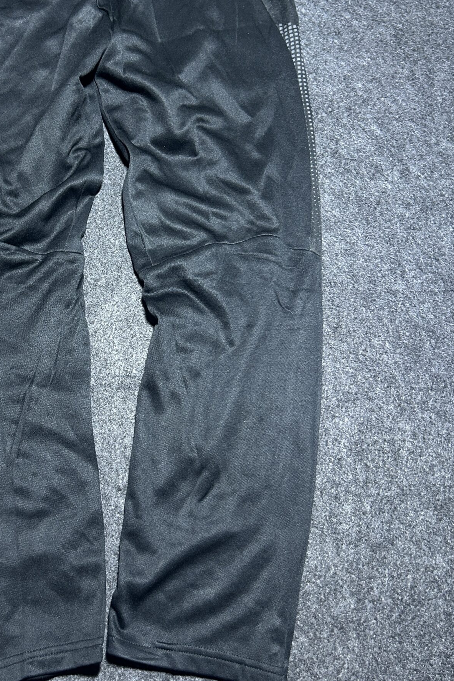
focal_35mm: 39
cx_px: 126
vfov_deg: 49.5
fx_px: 738
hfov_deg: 33.7
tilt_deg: -54.3
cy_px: 318
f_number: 1.5
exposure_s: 1/50
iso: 200
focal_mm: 5.7
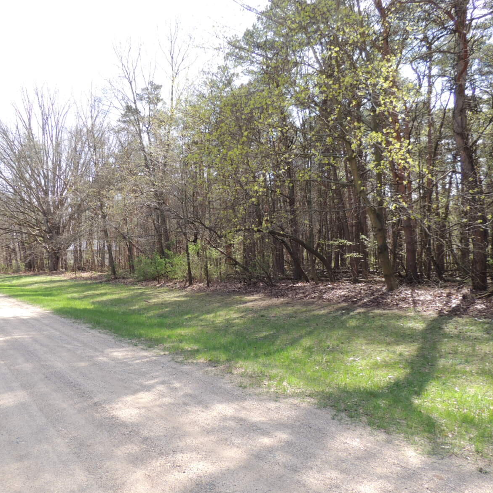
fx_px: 467
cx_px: 188
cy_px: 245
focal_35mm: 29
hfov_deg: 55.1
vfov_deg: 55.6
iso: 100
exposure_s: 1/200
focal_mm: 4.3
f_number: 3
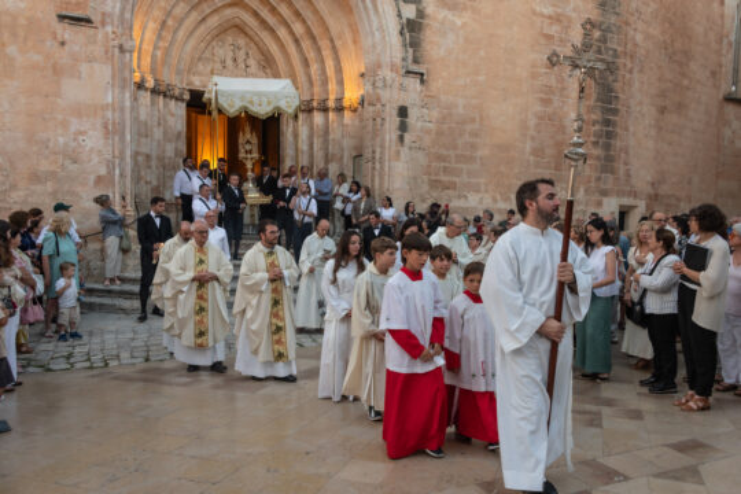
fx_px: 576
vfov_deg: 46.4
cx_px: 370
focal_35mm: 28
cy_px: 247
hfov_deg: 65.5
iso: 400
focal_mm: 28
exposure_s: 1/125
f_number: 5.6
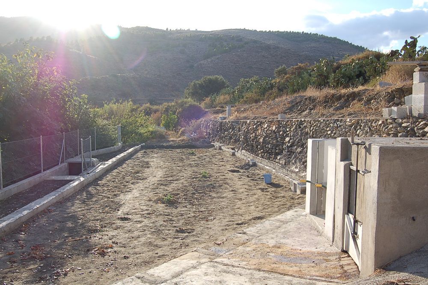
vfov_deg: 38.3
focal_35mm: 34
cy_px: 142
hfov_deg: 55.1
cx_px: 214
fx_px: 410
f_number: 8
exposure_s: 1/250
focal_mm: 23
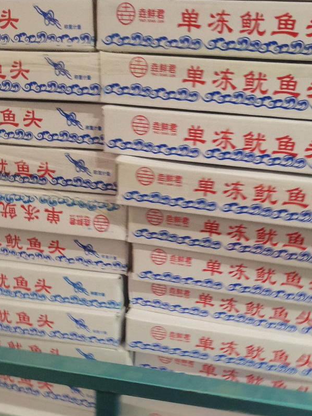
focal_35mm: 36
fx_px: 433
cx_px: 179
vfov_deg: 51.4
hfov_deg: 39.6
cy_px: 209
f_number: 1.9
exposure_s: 1/30
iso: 640
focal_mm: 4.94
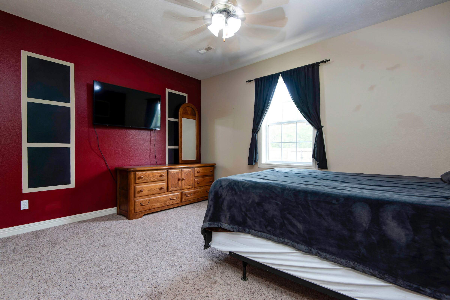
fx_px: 200
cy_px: 150
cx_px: 225
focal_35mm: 16
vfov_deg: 73.8
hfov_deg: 96.7
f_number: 6.3
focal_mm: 16
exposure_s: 1/15
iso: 200
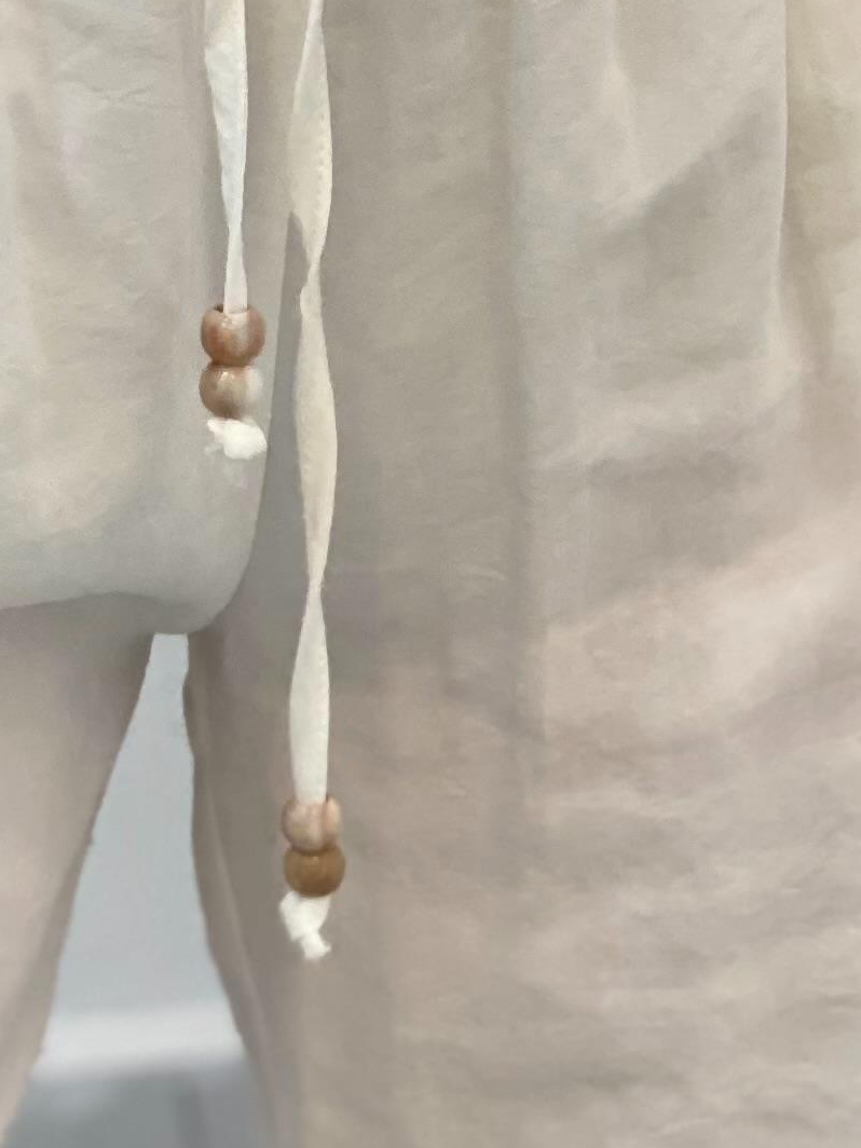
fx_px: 6533
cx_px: 25
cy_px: 650
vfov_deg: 10.0
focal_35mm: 197
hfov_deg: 7.5
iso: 100
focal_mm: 6
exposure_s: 1/122
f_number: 2
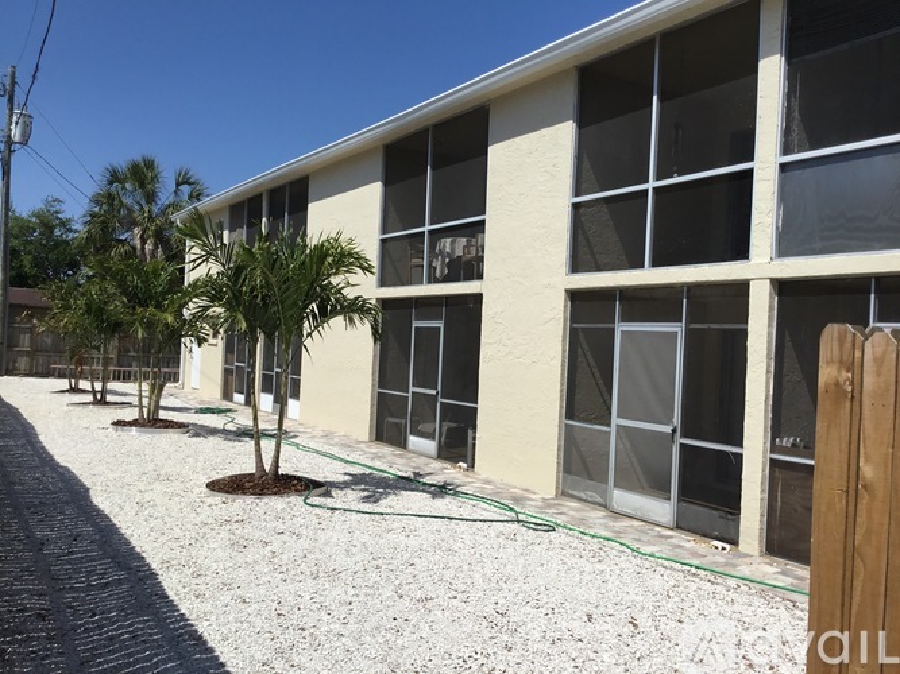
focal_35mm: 31
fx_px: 806
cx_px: 450
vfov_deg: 45.4
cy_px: 337
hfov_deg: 58.4
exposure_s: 1/2632
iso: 25
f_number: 2.4
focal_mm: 3.3
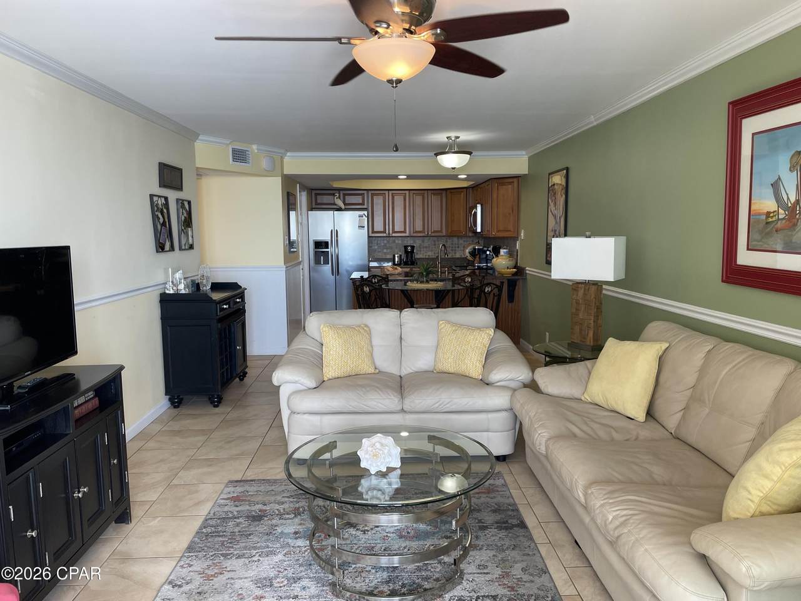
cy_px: 300
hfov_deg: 67.3
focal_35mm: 26
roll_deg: +1.0
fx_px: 602
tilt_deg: -6.6
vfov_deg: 53.1
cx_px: 400
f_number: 1.6
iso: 50
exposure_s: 1/120
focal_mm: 4.2
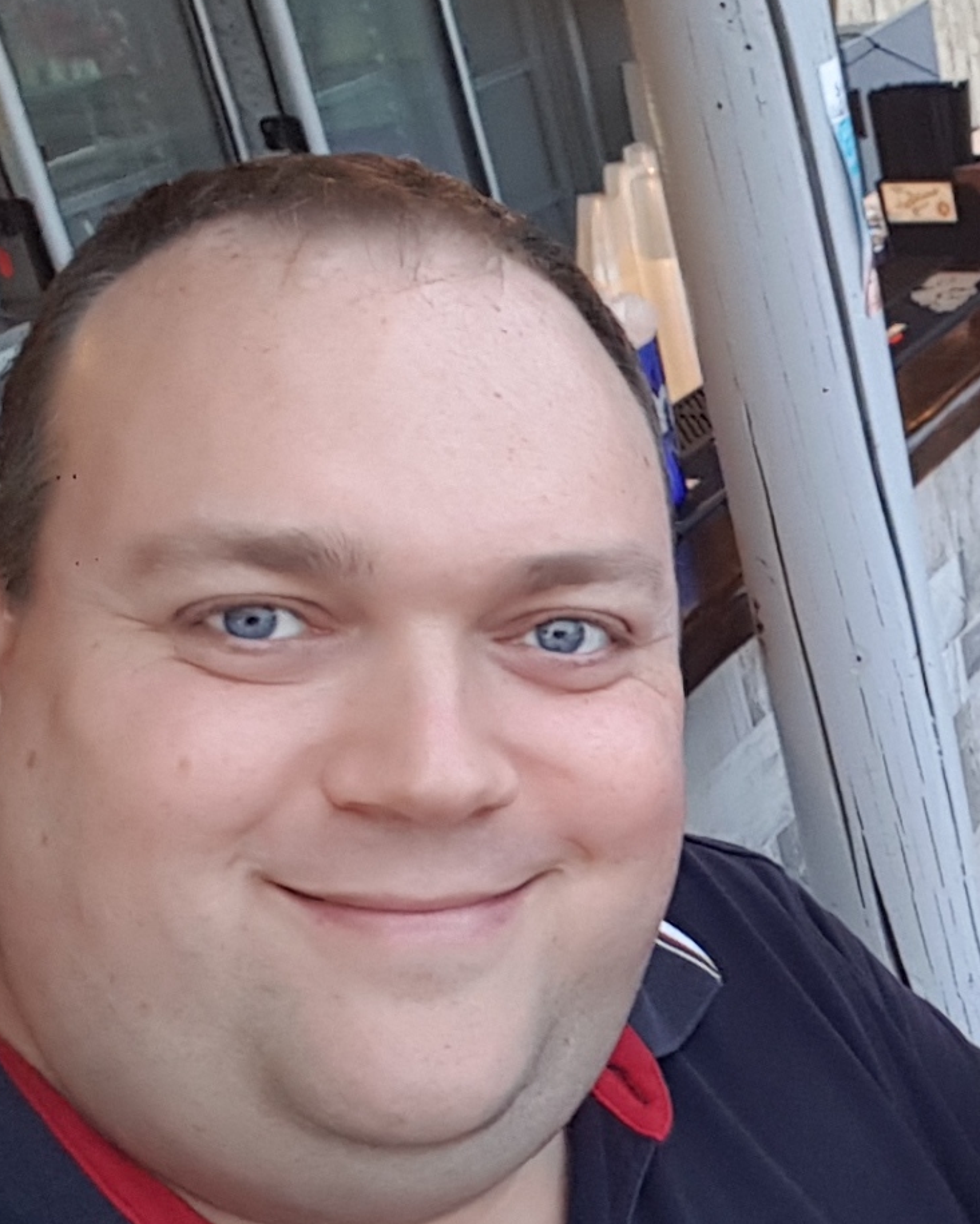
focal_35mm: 58
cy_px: 704
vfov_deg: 32.4
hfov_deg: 23.6
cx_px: 1215
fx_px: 2102
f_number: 1.7
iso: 80
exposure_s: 1/50
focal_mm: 2.1
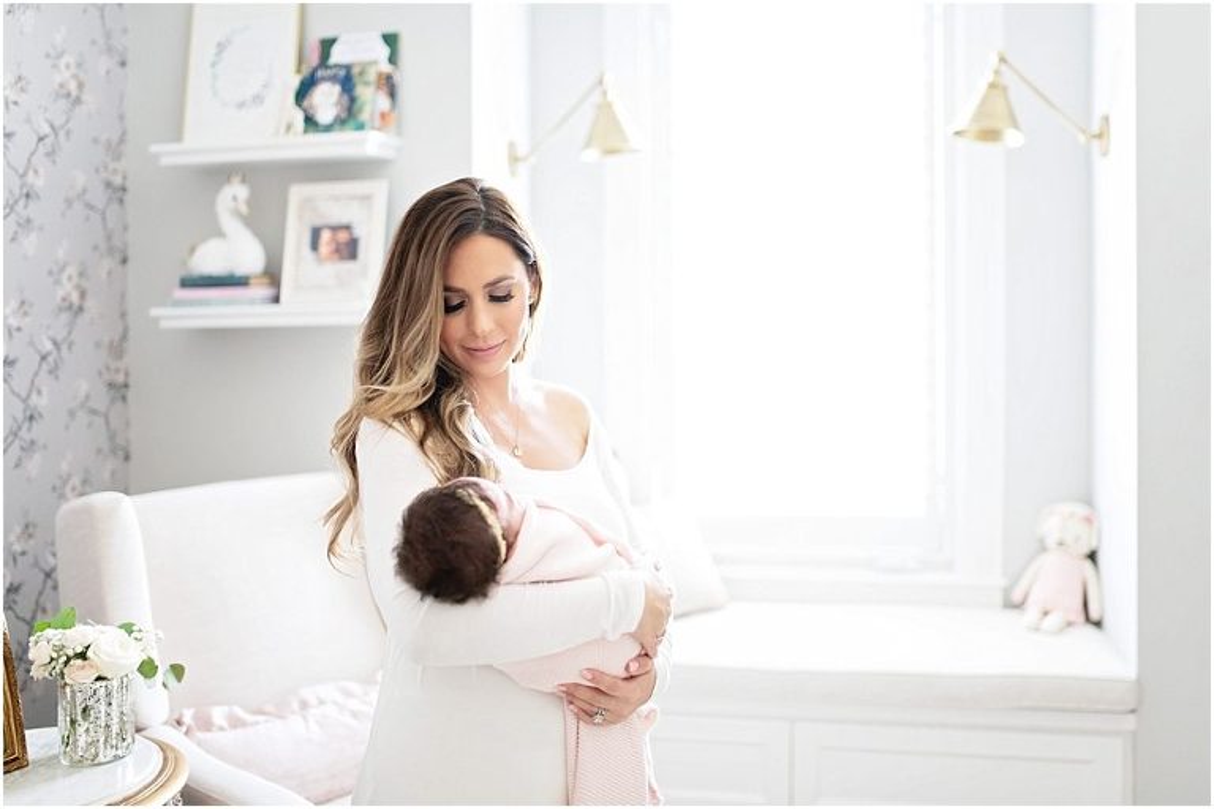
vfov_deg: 37.9
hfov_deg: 54.4
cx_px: 607
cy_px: 404
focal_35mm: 35
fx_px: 1180
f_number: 2.8
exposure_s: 1/200
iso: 1250
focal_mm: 35
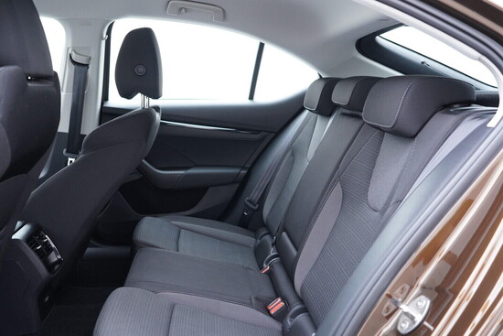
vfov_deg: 36.9
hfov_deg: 53.1
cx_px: 252
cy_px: 168
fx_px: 503
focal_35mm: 36
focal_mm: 24
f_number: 2.8
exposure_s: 1/40
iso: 800
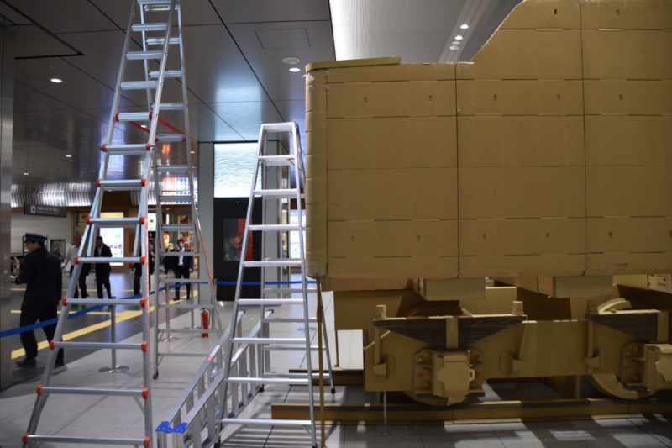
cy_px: 224
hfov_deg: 67.4
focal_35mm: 27
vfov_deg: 47.9
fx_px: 504
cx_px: 336
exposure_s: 1/60
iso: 400
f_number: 4
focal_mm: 18
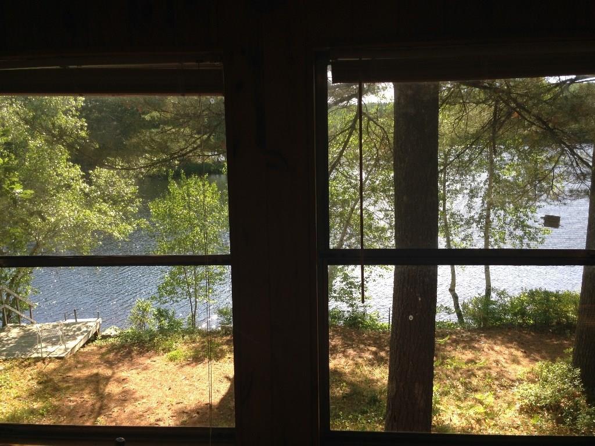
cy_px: 223
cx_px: 298
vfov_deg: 42.9
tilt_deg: -7.6
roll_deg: +0.6
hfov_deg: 55.4
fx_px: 567
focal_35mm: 33
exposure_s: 1/321
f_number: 2.4
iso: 50
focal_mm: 4.12
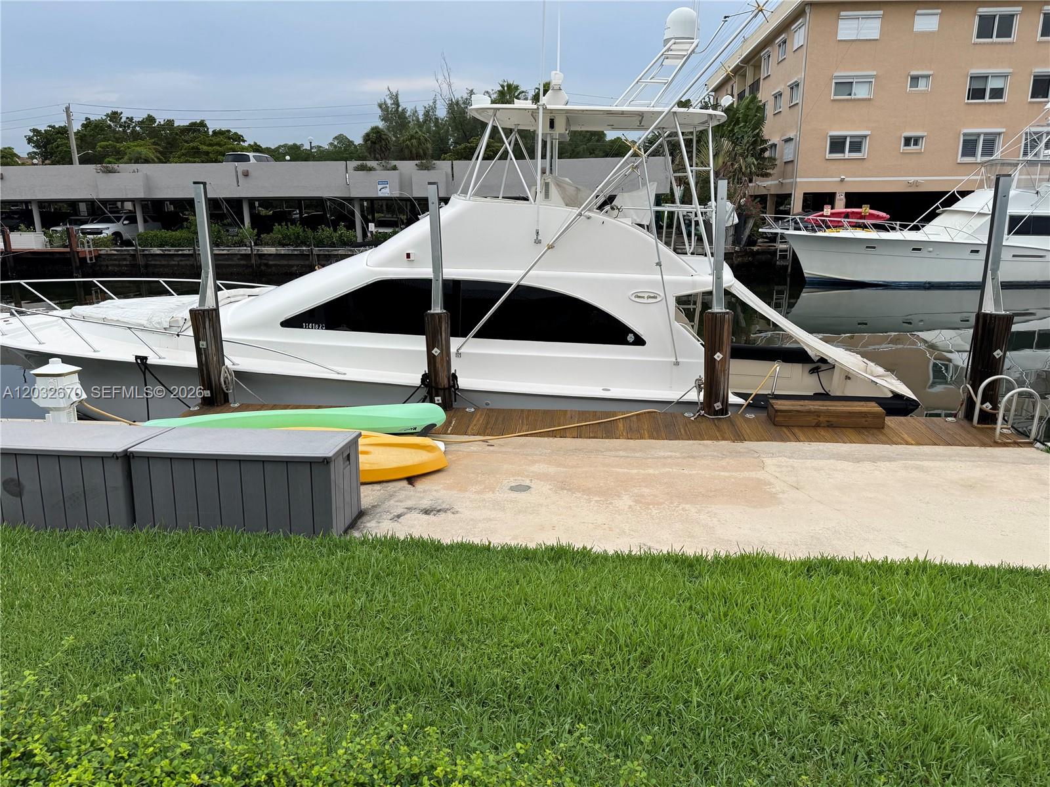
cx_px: 525
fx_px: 728
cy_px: 394
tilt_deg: -15.5
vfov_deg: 56.8
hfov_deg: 71.6
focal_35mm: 24
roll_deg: +0.3
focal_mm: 6.76
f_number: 1.78
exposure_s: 1/1980
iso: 80
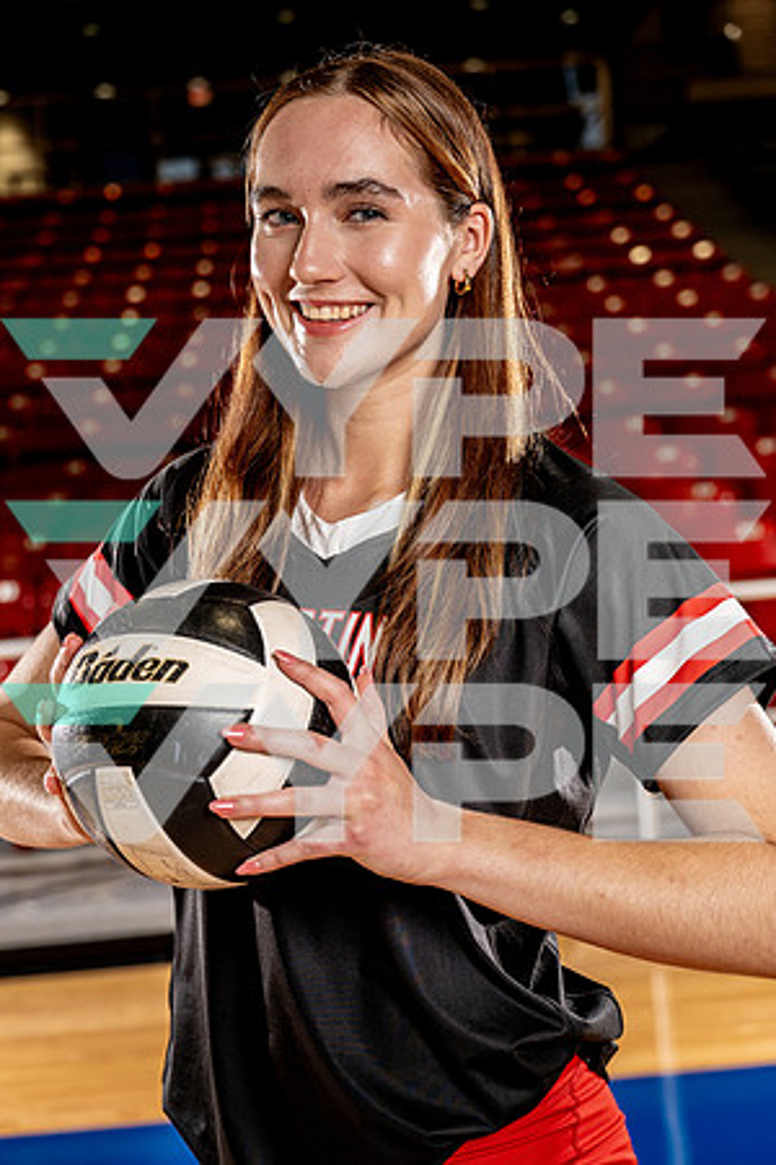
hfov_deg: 25.1
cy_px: 582
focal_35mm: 54
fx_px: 1746
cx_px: 388
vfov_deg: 36.9
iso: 400
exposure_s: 1/250
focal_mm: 54
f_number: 4
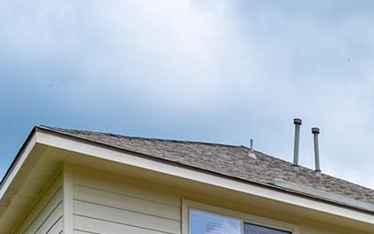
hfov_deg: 23.1
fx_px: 805
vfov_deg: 13.4
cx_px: 490
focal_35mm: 79
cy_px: 511
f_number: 11
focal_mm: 16
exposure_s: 1/160
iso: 100
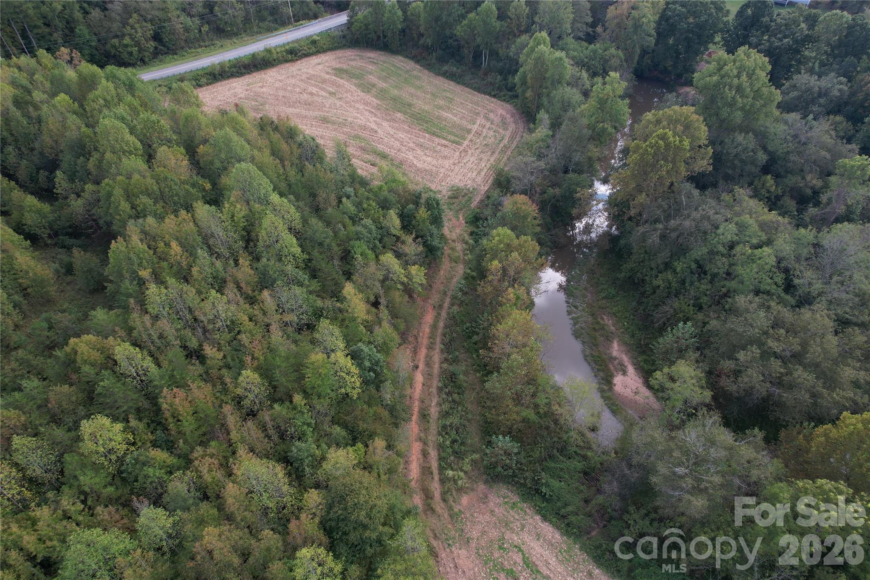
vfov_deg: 57.2
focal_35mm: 22
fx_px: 532
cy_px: 290
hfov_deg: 78.6
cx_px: 435
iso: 100
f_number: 2.8
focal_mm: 8.38
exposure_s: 1/320
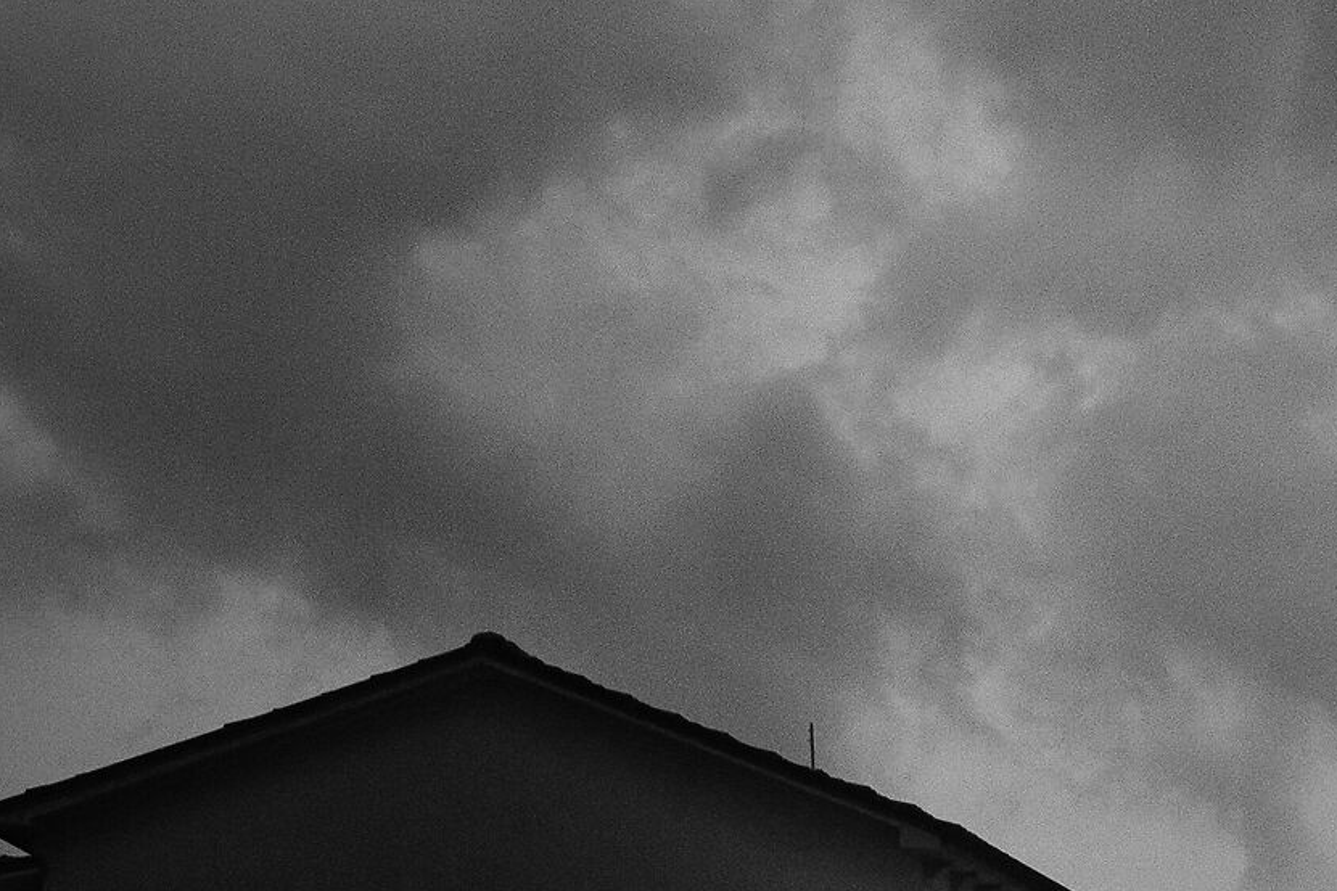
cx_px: 1913
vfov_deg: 13.0
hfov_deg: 17.9
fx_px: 3862
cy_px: 933
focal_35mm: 104
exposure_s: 1/40
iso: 2500
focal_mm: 24.3
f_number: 3.2
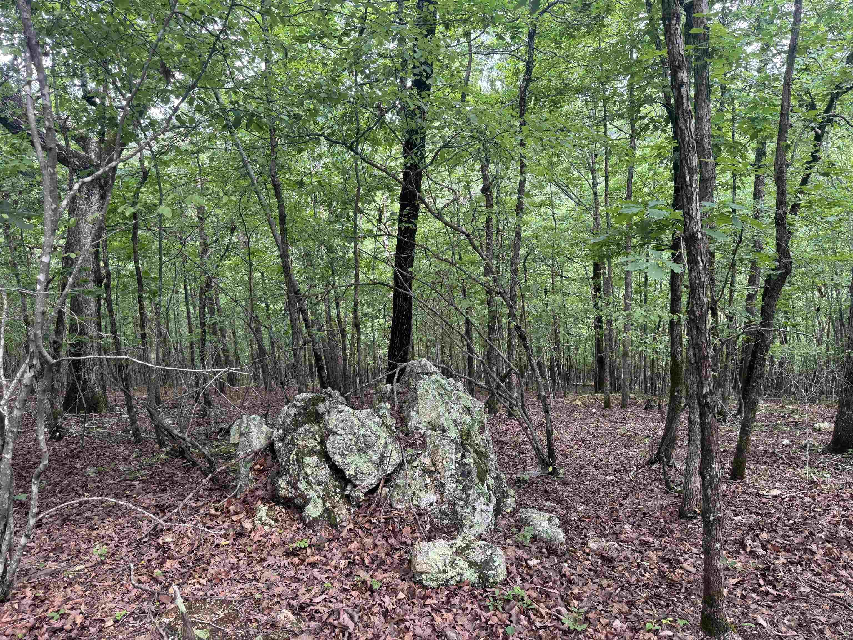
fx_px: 591
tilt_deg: -11.6
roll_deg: +2.1
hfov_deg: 71.6
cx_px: 426
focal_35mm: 24
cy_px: 320
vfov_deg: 56.8
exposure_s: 1/121
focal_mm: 6.76
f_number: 1.78
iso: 100
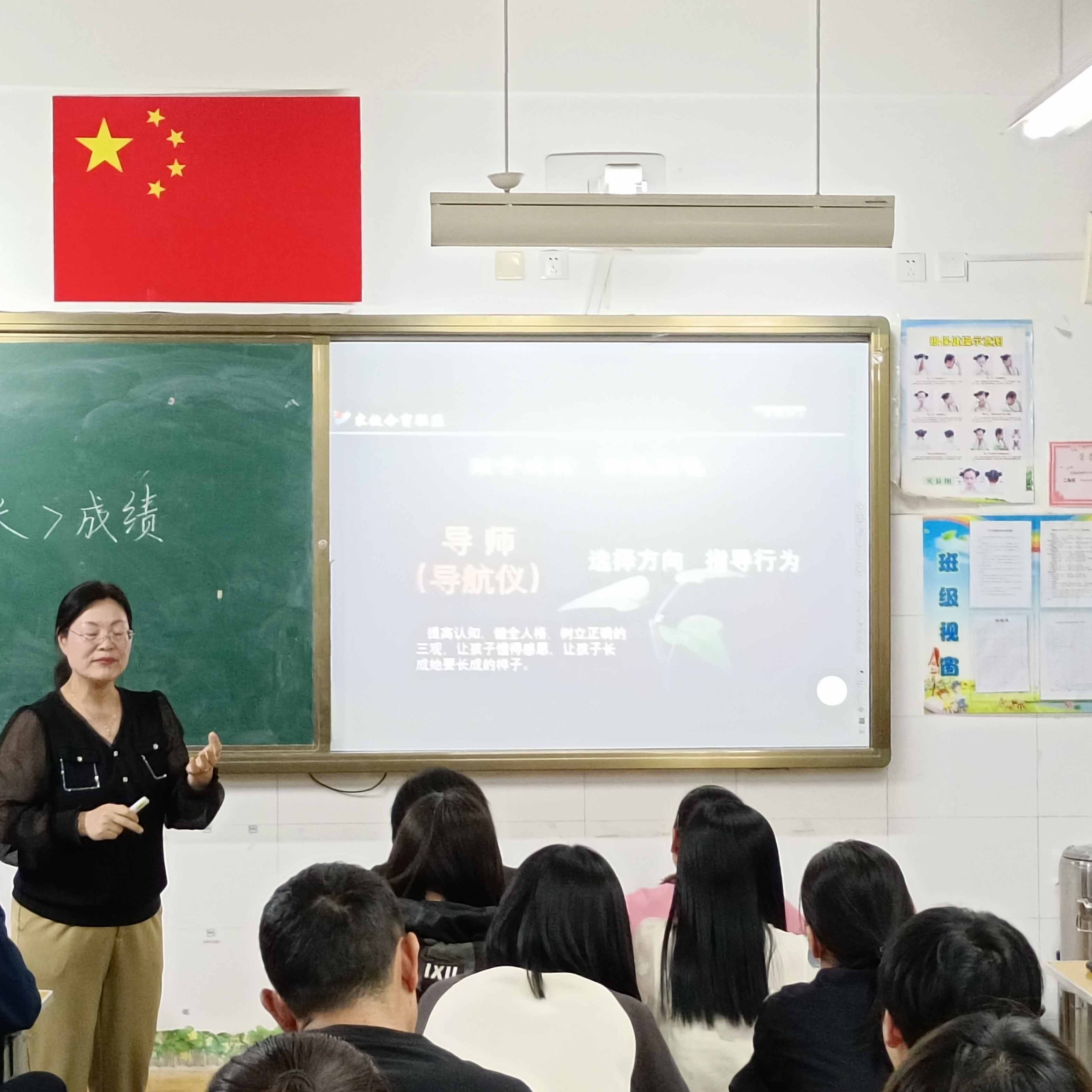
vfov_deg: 25.4
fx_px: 2427
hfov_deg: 25.4
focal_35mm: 68
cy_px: 550
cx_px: 557
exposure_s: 1/25
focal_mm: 4.71
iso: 1646
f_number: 1.79
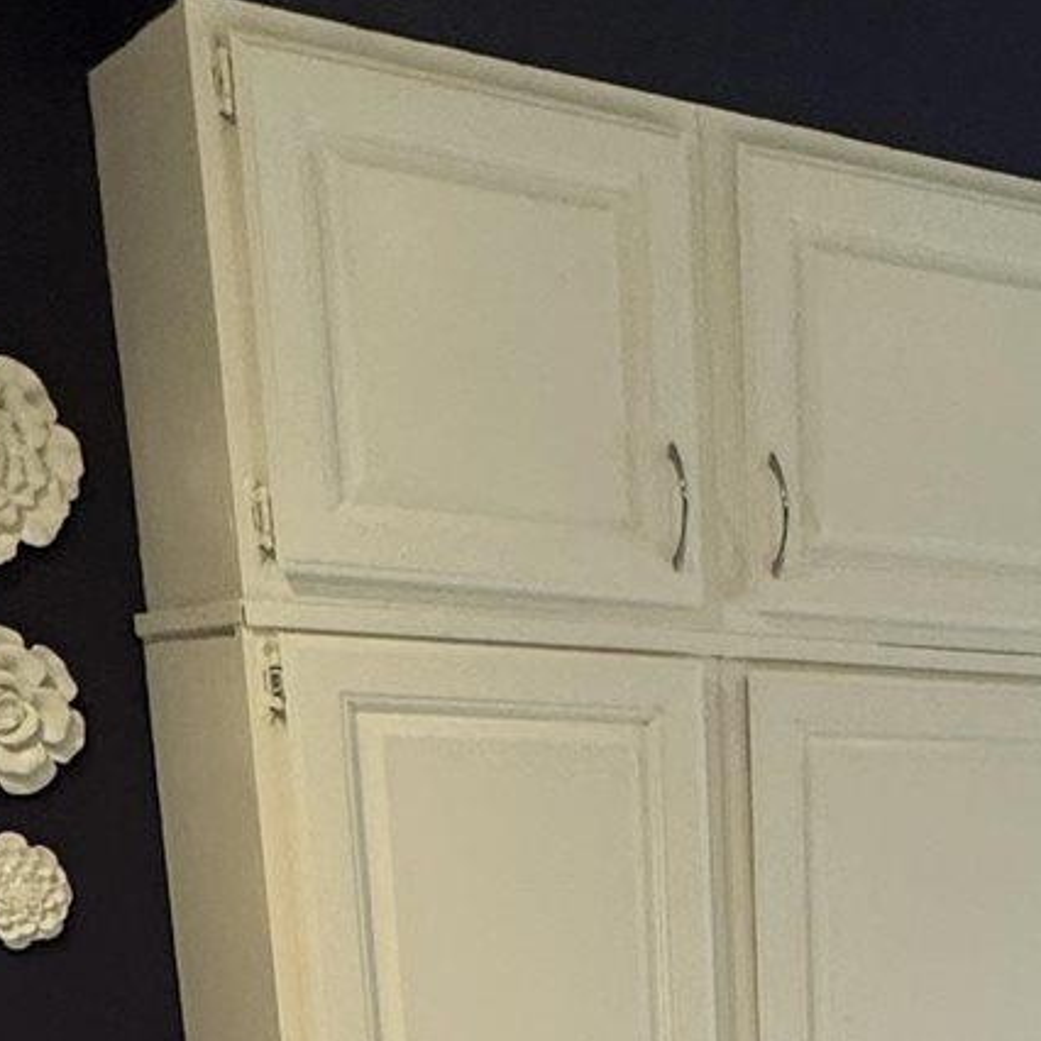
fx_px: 2280
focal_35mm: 67
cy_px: 1520
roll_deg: -0.9
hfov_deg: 23.9
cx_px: 1180
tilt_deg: -18.3
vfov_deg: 21.8
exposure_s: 1/94
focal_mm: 2.22
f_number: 2.2
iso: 250
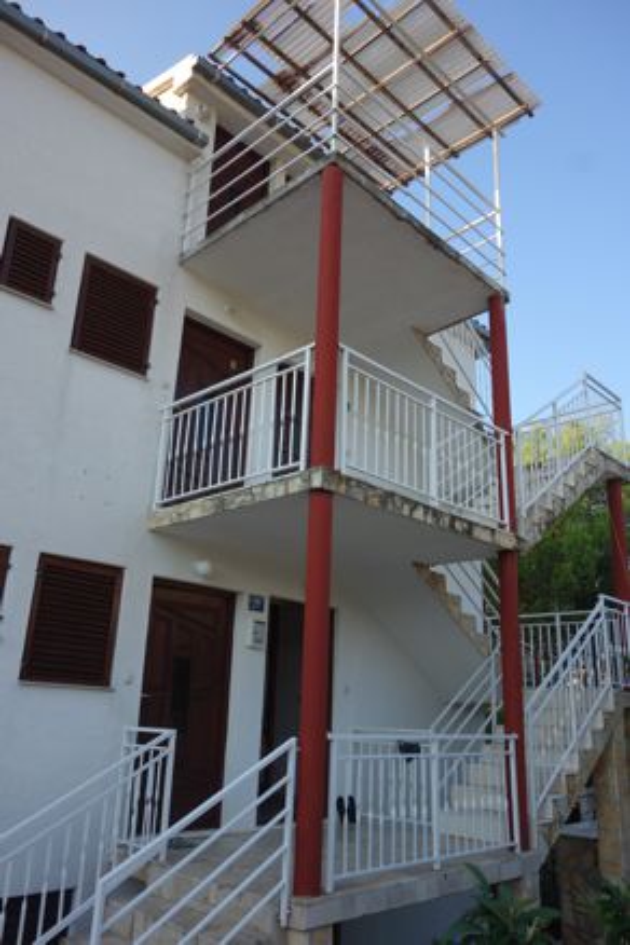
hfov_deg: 46.4
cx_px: 315
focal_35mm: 28
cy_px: 472
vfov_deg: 65.5
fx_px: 735
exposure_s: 1/160
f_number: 5.6
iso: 125
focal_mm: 10.4
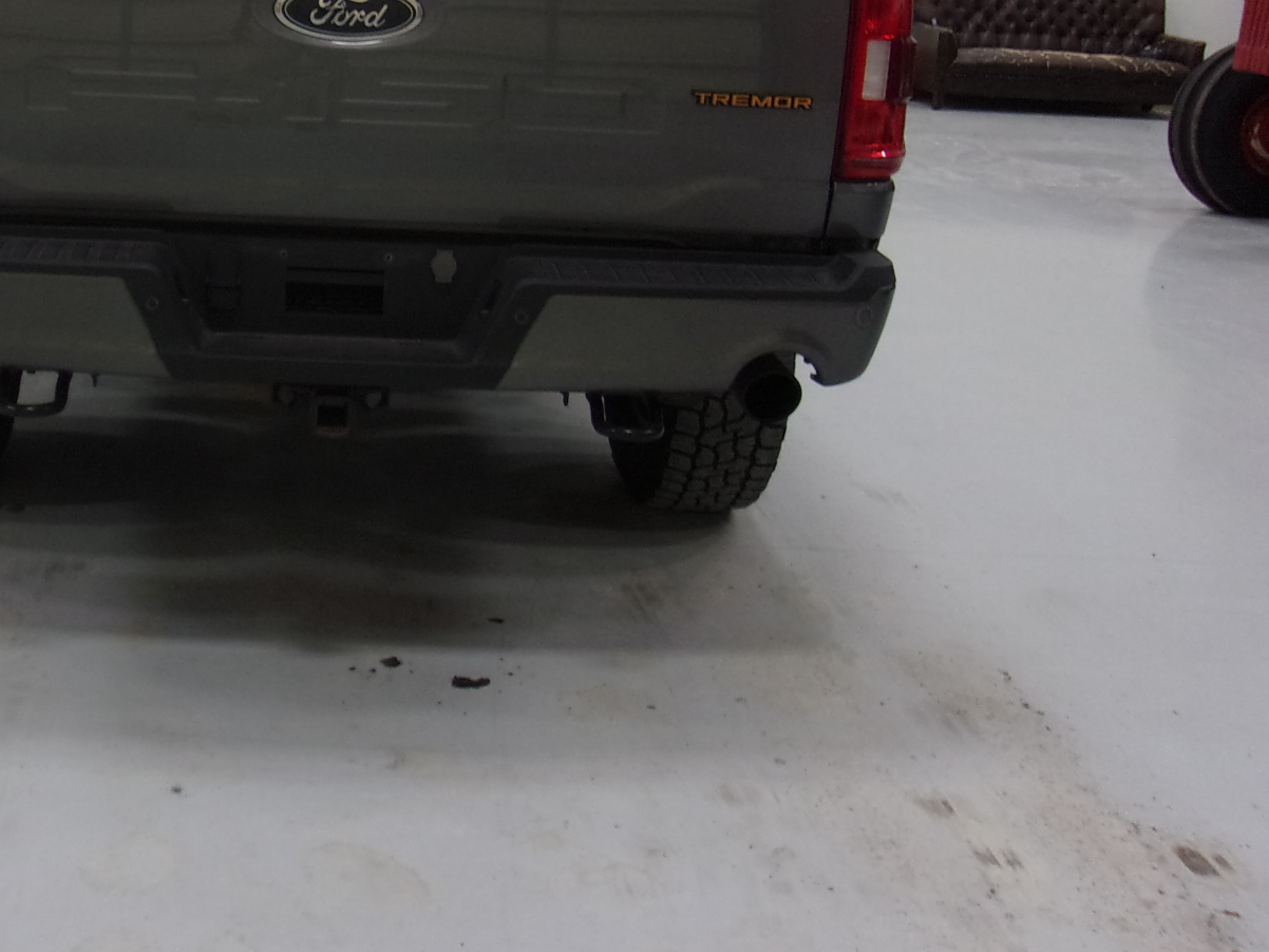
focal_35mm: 46
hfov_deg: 39.9
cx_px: 298
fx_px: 1687
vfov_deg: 30.8
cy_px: 197
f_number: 3
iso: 141
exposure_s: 1/34
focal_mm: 4.9
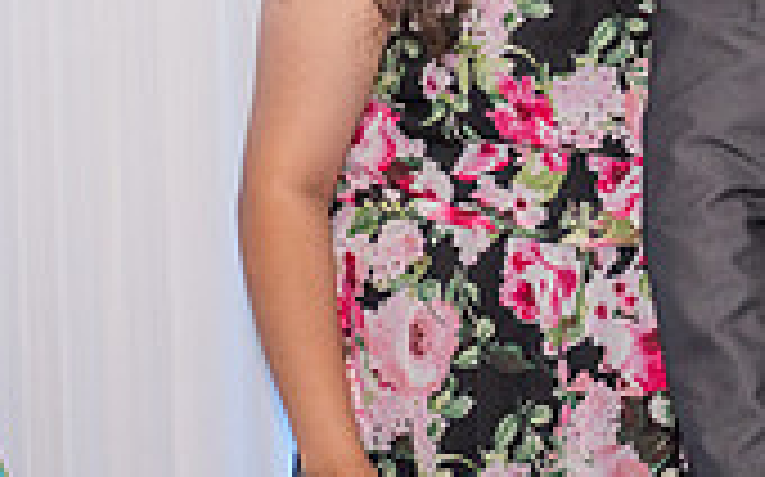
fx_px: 4063
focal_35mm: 195
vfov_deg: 6.7
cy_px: 65
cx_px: 1251
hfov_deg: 10.3
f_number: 4.5
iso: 1000
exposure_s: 1/200
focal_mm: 56
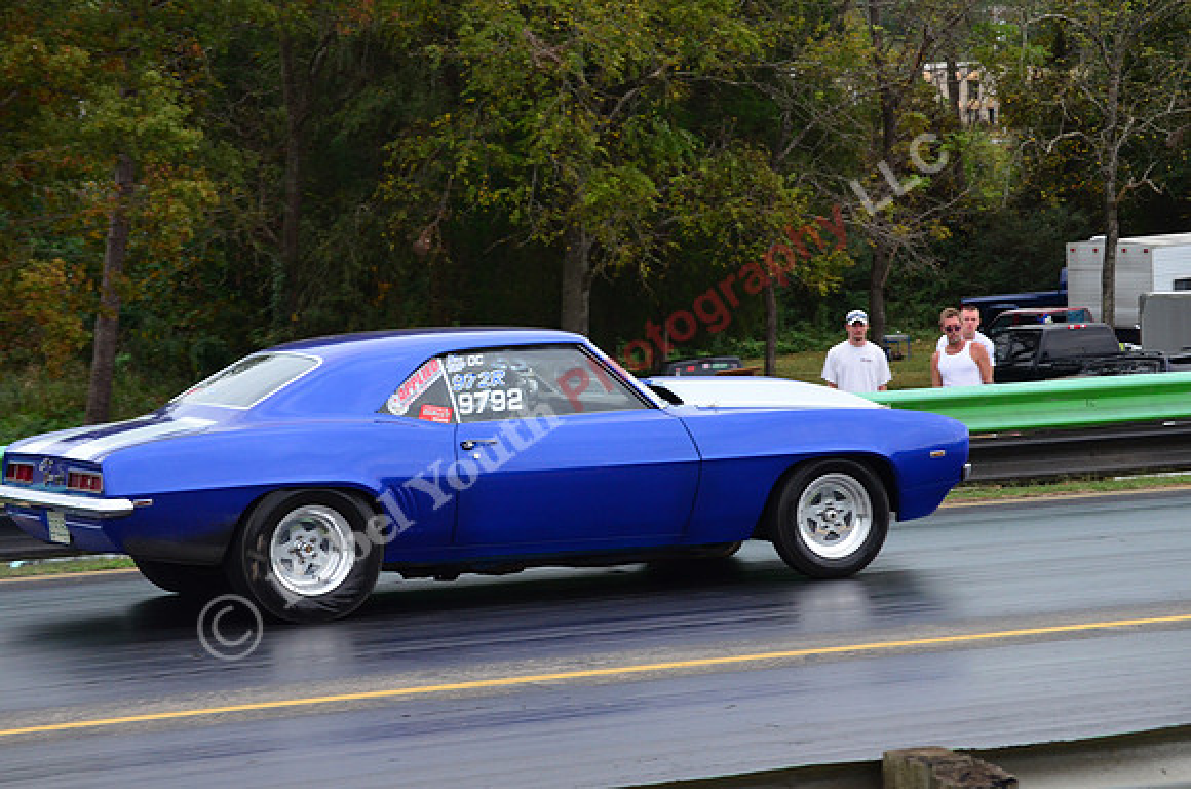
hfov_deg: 19.0
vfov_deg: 12.6
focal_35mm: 108
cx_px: 596
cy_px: 394
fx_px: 3565
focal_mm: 72
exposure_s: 1/1000
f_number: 8
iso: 1000
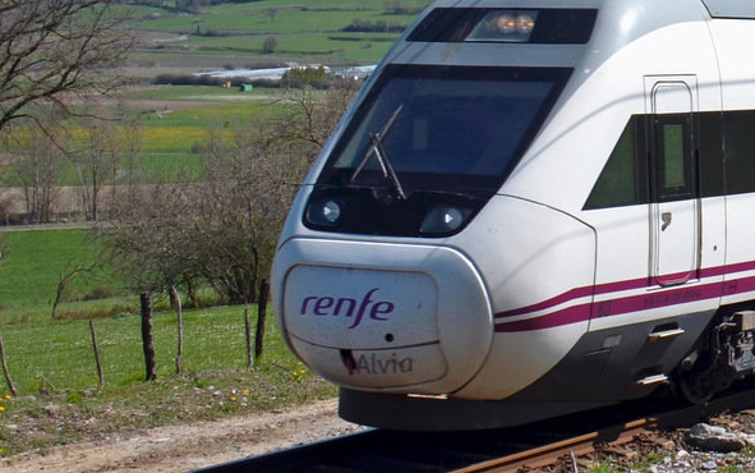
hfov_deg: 17.8
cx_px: 996
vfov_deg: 12.0
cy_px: 134
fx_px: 2244
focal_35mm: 109
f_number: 7.1
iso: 200
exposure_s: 1/800
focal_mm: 22
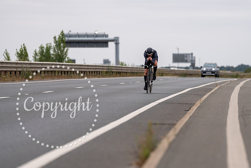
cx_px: 151
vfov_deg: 5.6
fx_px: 1715
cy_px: 94
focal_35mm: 246
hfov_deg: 8.4
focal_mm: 200
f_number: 3.5
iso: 100
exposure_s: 1/800
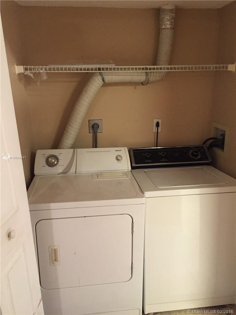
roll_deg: +0.9
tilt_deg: -16.0
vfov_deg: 61.7
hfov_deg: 48.2
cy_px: 158
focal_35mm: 29
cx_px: 118
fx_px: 264
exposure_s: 1/15
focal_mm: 4.15
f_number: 2.2
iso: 320
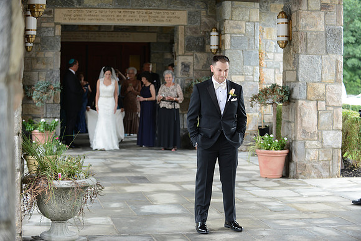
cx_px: 180
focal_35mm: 70
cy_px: 120
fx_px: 702
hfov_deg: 28.8
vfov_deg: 19.5
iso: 320
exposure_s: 1/160
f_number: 3.5
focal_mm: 70
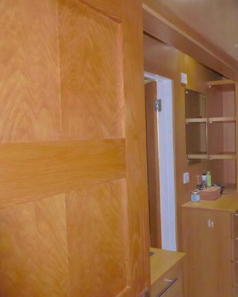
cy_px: 148
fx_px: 290
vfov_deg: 54.2
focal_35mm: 33
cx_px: 195
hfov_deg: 42.3
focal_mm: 4.3
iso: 800
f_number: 3.3
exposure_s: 1/60
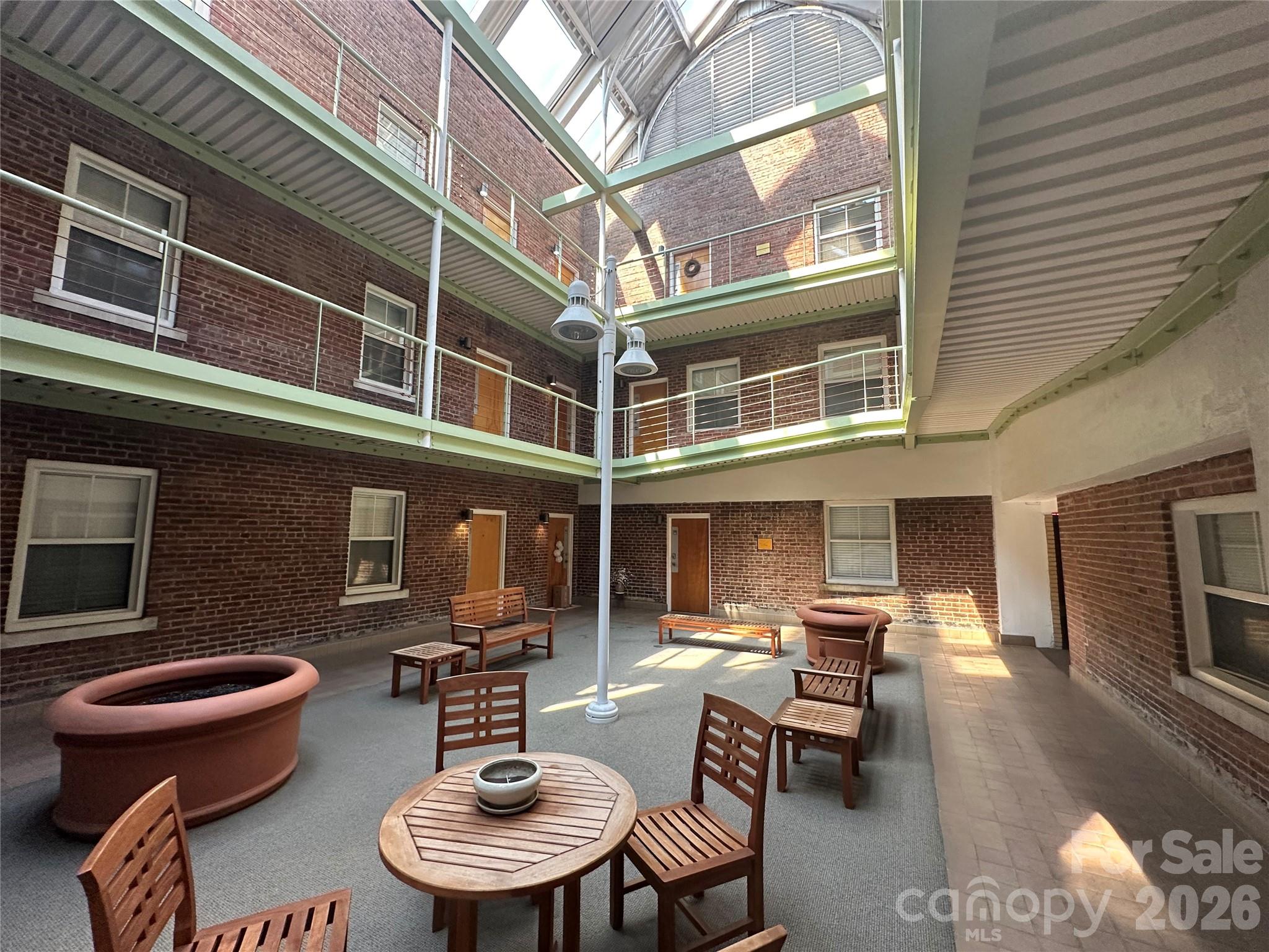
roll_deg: -0.7
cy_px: 476
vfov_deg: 85.7
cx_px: 634
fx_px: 513
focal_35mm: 14
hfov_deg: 102.1
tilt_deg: +6.6
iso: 250
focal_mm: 2.22
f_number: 2.2
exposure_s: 1/99
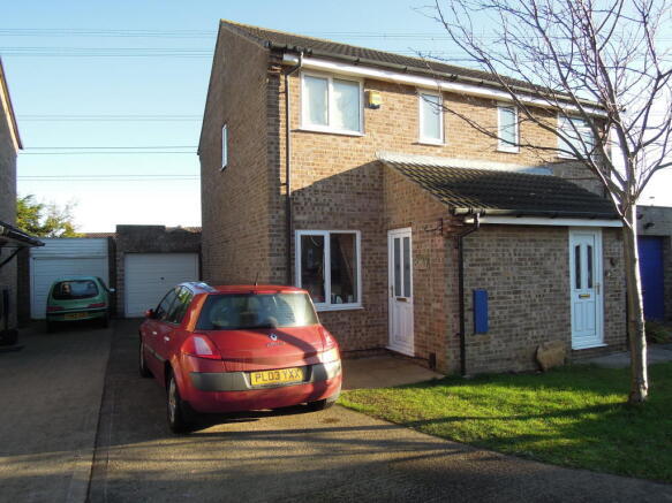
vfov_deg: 56.8
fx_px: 466
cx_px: 336
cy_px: 252
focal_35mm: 24
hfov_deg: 71.6
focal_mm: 4.3
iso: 160
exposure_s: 1/640
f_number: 2.8
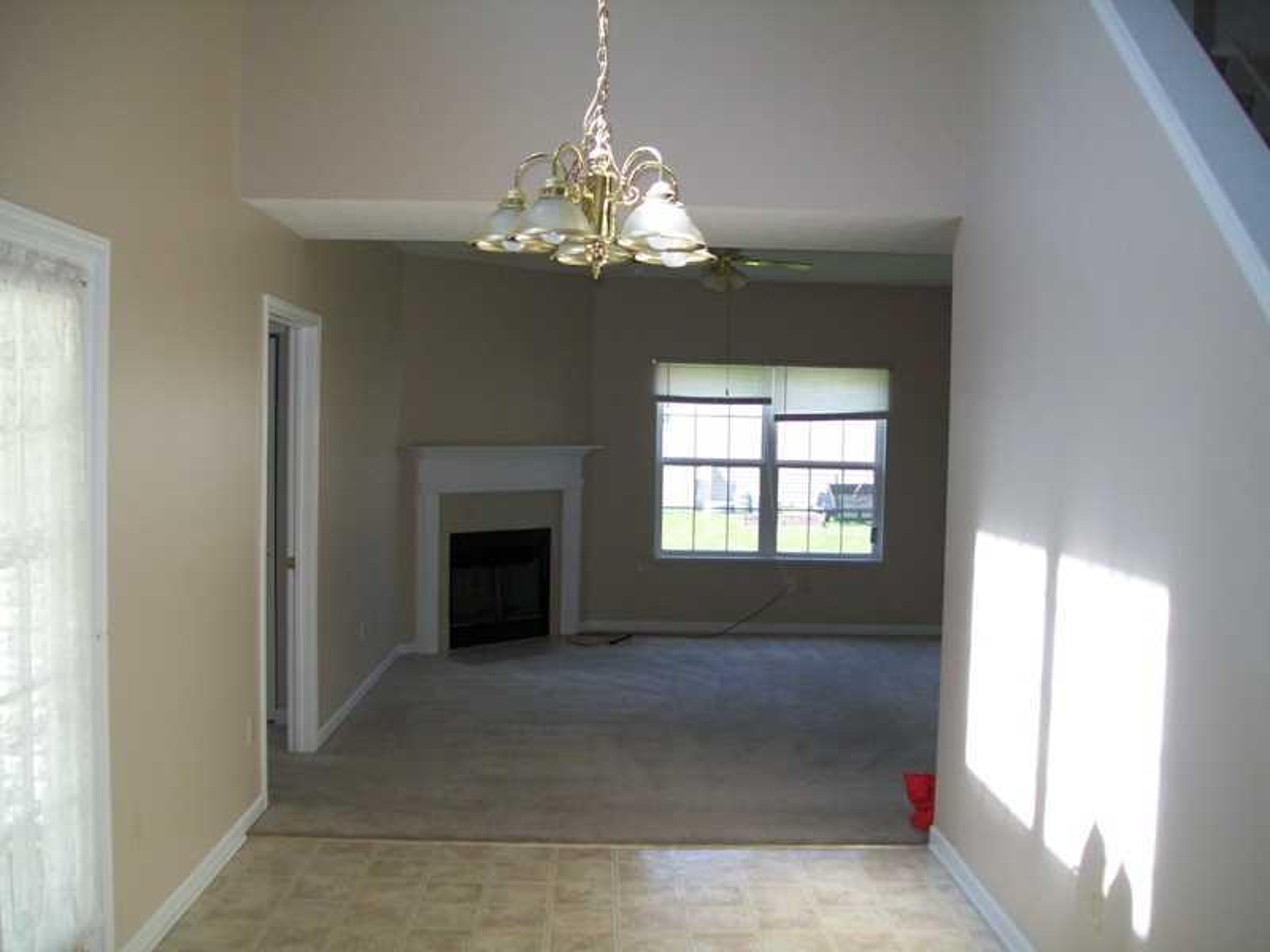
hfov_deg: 51.4
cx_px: 635
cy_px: 476
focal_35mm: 36
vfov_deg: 39.7
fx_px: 1321
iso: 64
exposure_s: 1/125
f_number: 2.7
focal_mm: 6
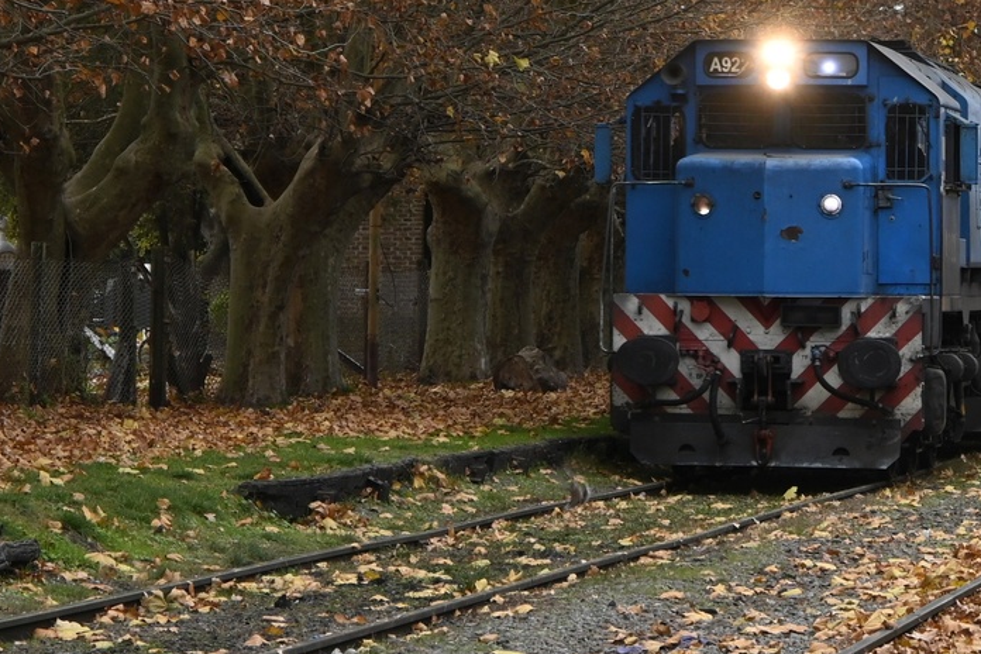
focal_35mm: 207
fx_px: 5640
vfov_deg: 6.6
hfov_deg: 9.9
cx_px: 758
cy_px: -164
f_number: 6.3
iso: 200
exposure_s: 1/40
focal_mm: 50
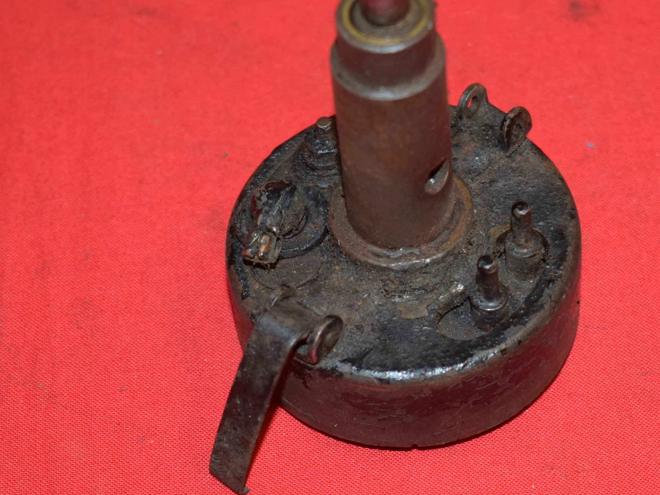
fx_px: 2059
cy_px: 234
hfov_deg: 18.2
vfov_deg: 13.7
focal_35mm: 108
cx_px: 401
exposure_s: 1/125
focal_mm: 38
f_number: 5
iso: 640
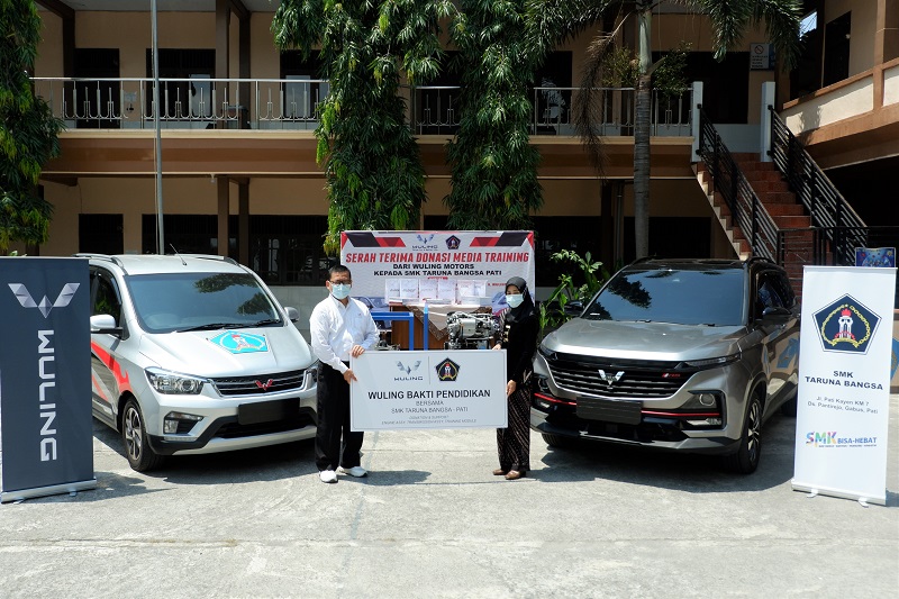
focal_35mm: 30
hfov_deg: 61.9
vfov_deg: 43.6
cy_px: 300
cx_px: 450
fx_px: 749
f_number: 4.5
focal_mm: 20.1
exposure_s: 1/4000
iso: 640
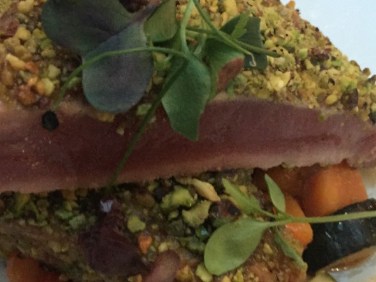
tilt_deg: -66.2
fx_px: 641
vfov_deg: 24.8
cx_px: 163
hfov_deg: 32.7
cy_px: 150
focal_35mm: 59
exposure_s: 1/17
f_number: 2.2
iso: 400
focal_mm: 4.15
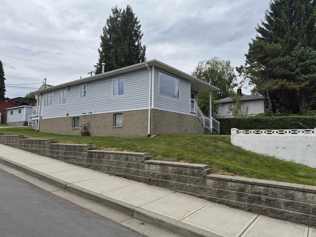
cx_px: 158
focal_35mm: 23
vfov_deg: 58.9
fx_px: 210
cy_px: 118
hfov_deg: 73.9
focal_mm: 5.4
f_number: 1.8
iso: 80
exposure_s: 1/6048
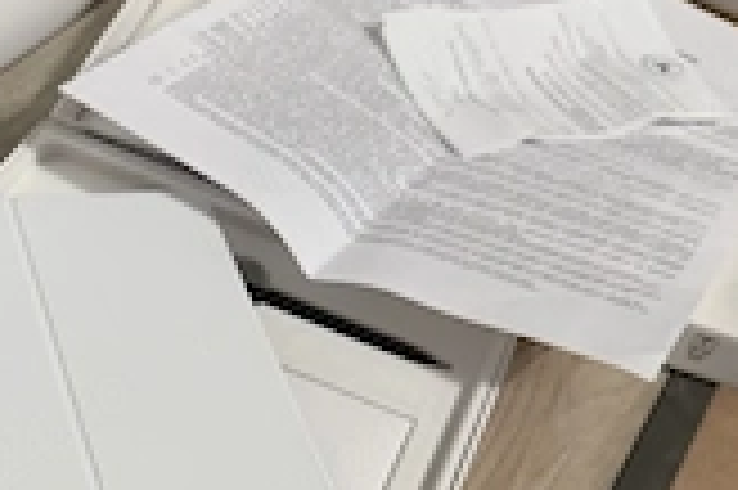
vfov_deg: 21.1
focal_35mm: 61
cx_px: 76
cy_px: 535
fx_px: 1249
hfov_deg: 31.4
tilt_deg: -49.8
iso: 250
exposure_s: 1/50
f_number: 1.78
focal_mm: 6.76
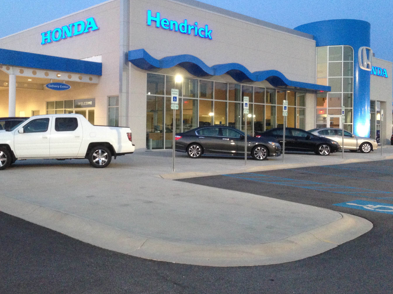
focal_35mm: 40
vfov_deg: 35.9
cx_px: 164
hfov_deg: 46.6
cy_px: 124
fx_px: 454
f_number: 2.4
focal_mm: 4.12
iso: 320
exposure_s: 1/20
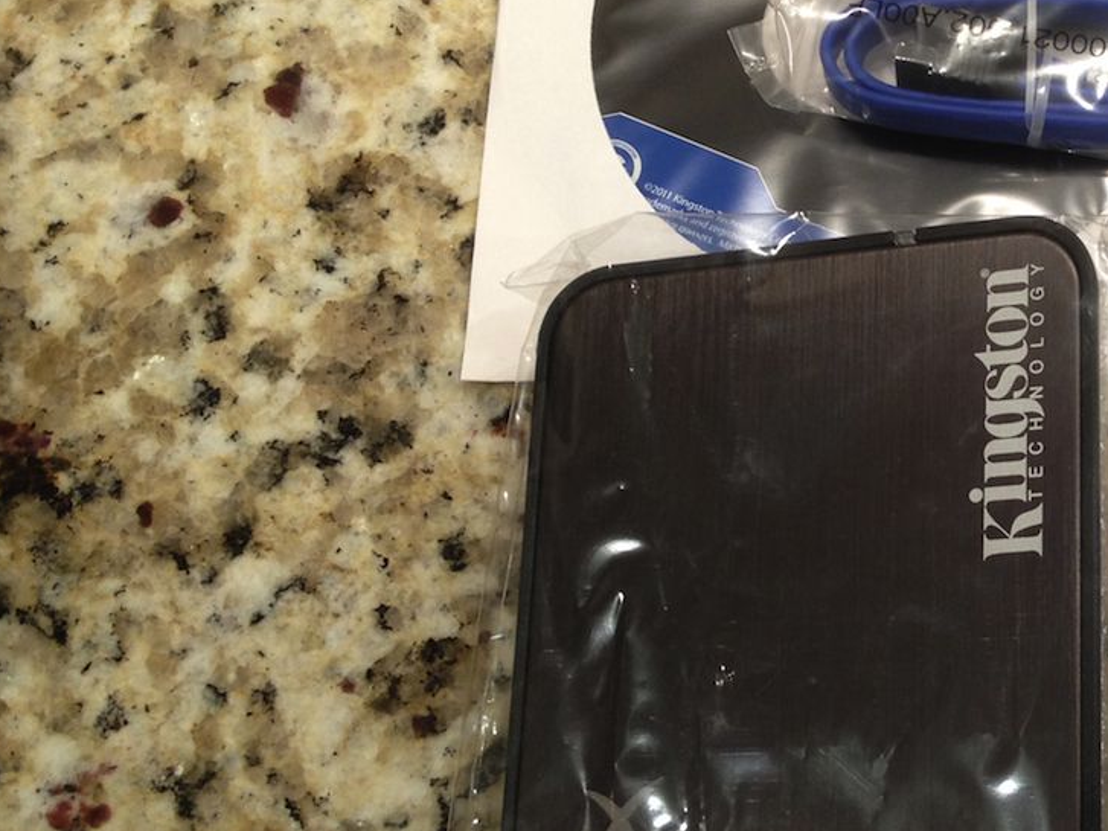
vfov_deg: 19.1
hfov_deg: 24.0
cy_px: 418
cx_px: 1154
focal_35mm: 77
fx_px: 2464
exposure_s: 1/24
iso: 64
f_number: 2.4
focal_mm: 4.28
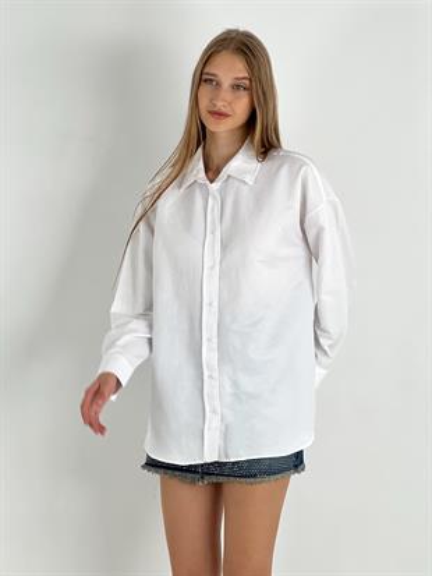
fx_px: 1281
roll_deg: +0.4
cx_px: 216
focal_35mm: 77
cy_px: 288
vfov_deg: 25.3
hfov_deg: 19.1
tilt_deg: -4.4
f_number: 2.8
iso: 50
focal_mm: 9
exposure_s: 1/100
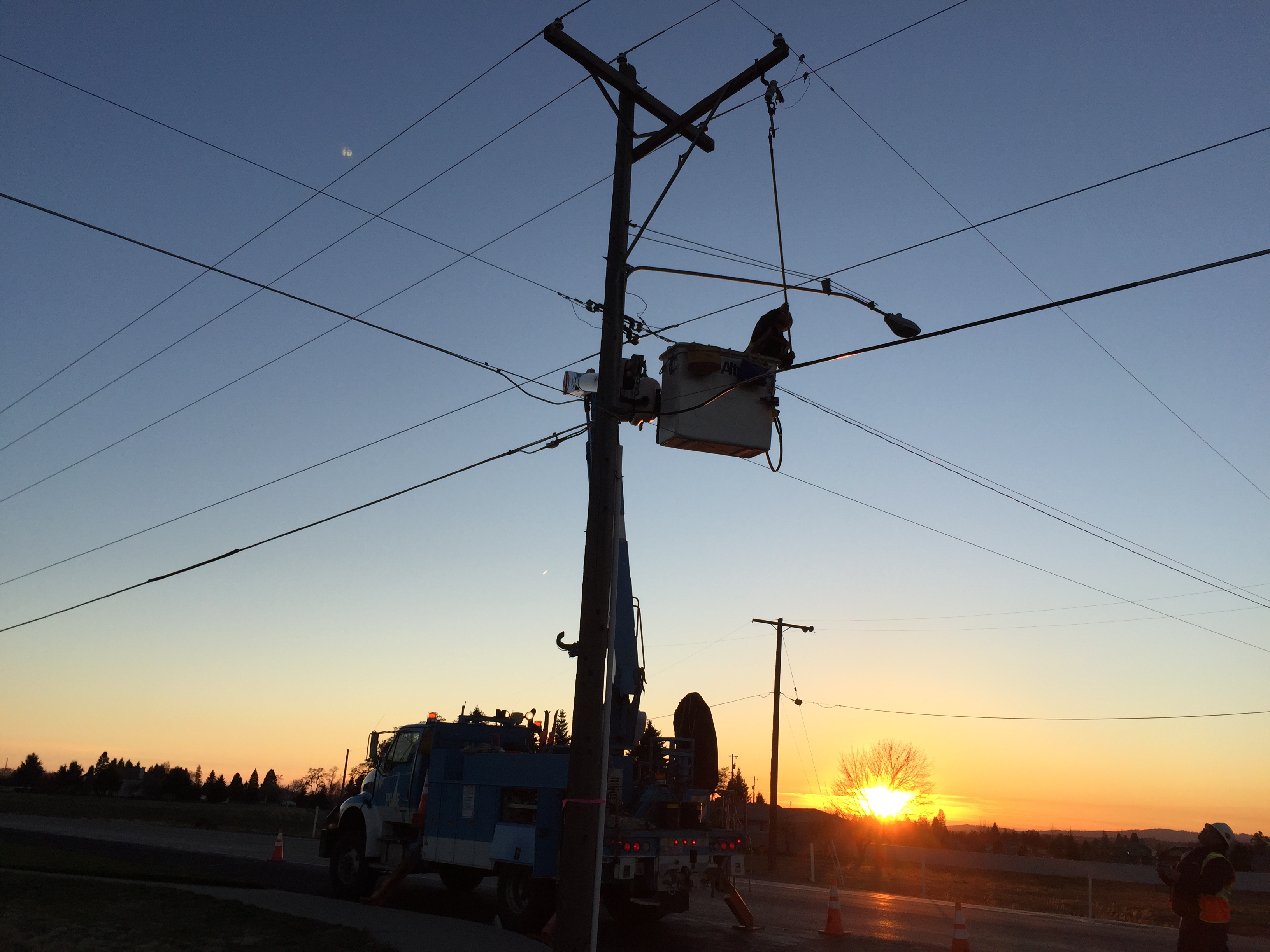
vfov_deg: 48.2
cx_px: 635
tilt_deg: +13.9
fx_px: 1064
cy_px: 476
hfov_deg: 61.7
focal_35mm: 29
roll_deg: -2.7
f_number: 2.2
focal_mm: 4.15
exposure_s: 1/942
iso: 32
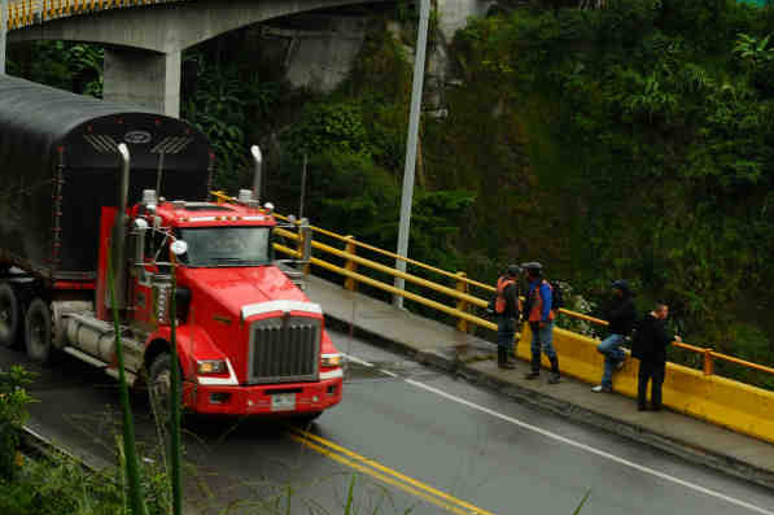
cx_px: 182
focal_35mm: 94
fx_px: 2019
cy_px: 195
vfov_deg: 14.5
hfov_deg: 21.5
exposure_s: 1/125
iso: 400
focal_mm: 38
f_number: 9
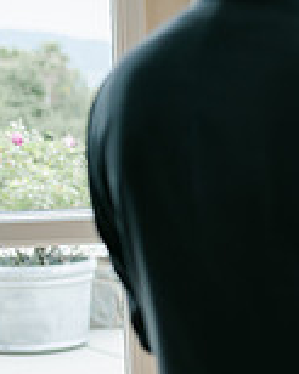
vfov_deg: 15.5
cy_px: 206
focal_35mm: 124
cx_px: 639
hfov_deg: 11.0
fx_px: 1373
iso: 100
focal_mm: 35
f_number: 1.4
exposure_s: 1/1000
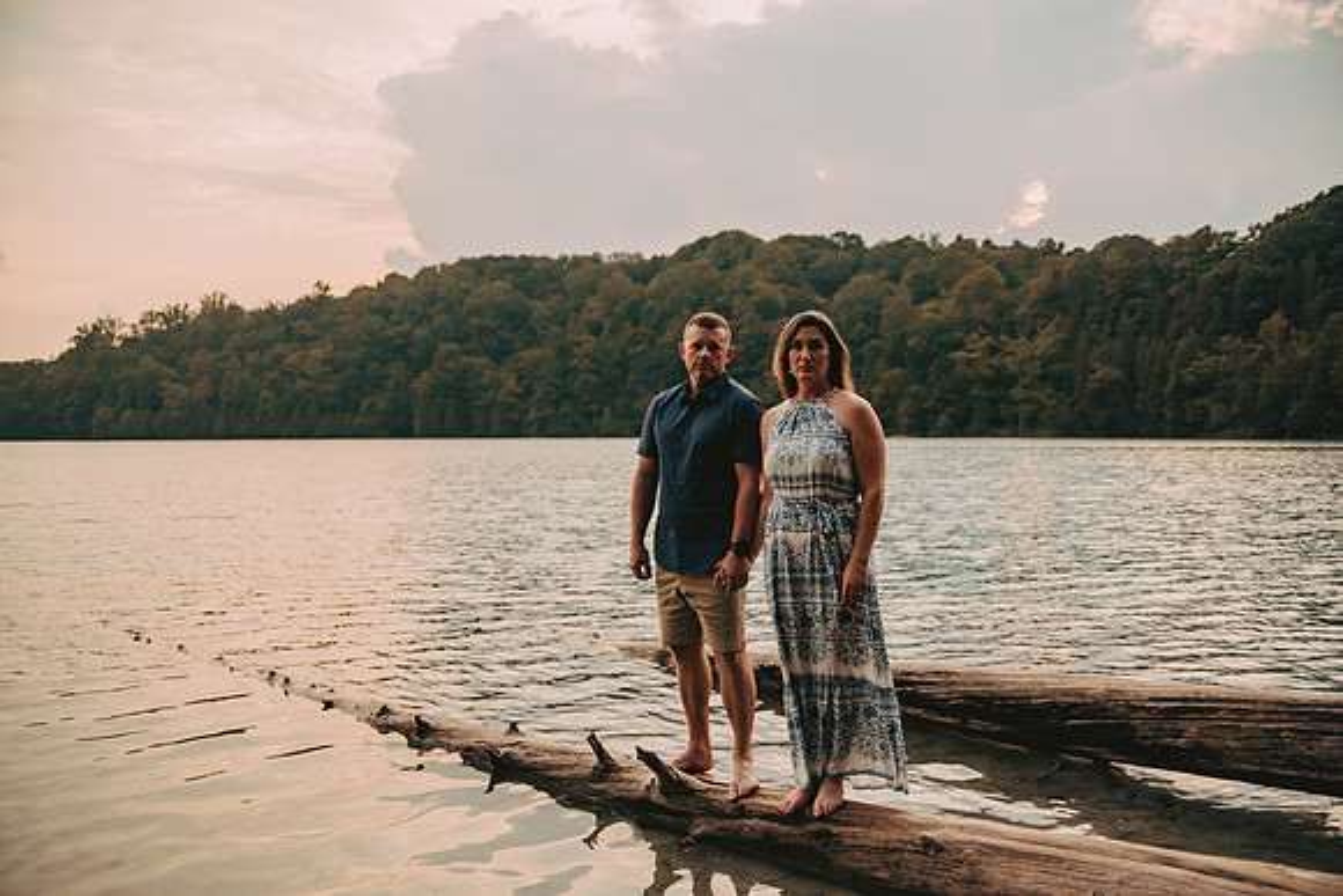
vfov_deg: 38.9
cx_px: 672
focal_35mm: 34
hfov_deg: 55.8
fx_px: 1269
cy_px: 448
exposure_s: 1/2500
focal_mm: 34
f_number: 2.8
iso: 640
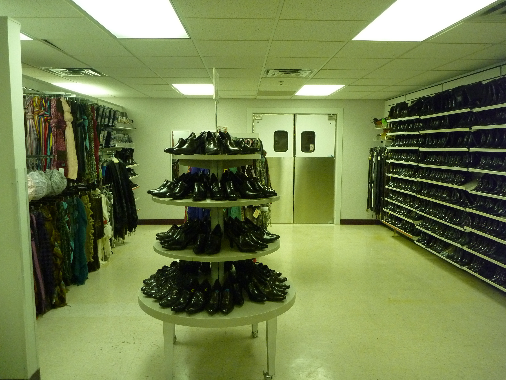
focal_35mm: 28
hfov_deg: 63.4
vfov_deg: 49.7
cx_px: 253
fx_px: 409
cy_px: 190
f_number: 3.3
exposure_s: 1/30
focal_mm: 4.9
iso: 320
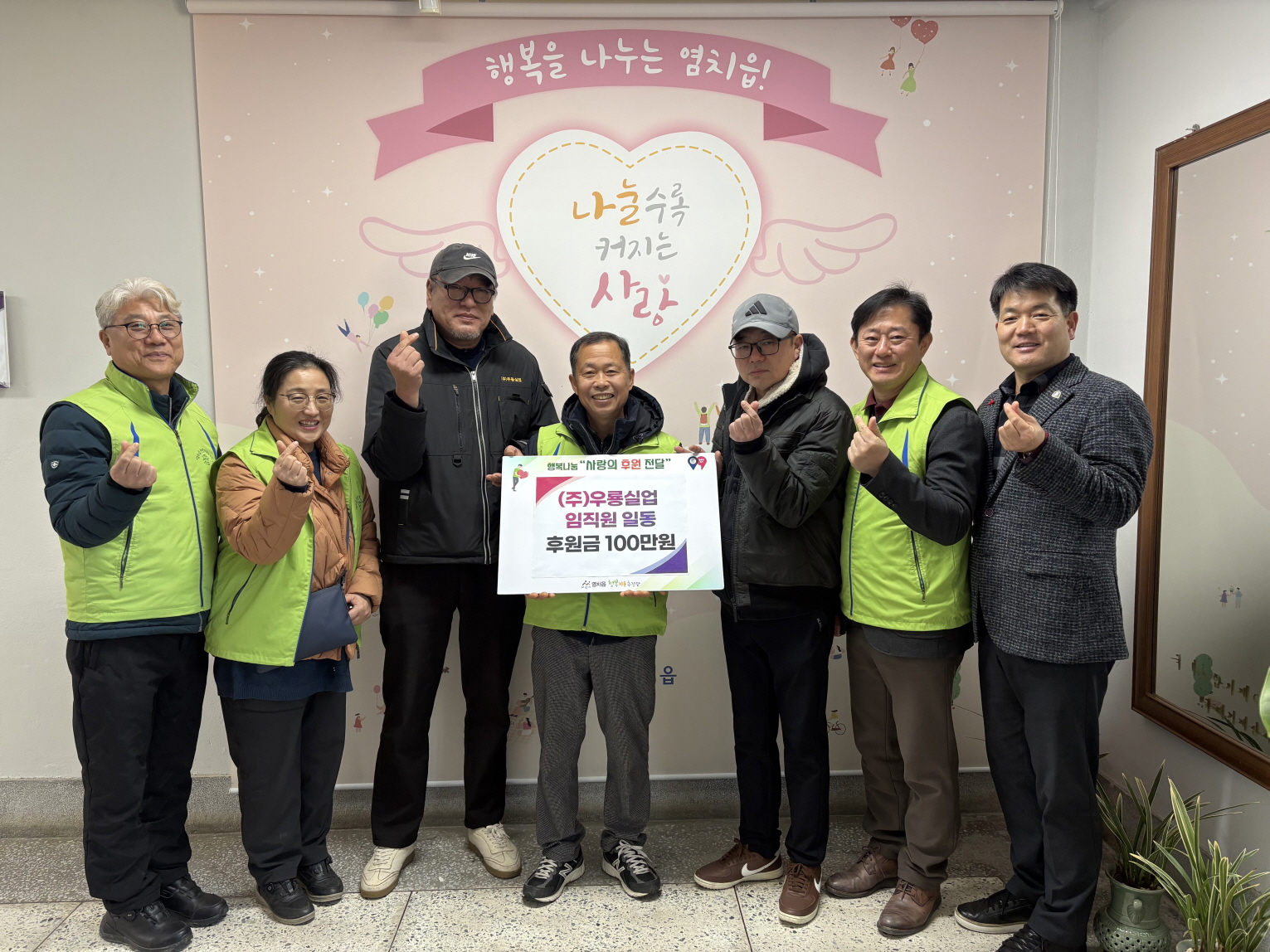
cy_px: 476
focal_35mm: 26
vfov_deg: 53.1
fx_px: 954
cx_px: 635
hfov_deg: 67.3
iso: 80
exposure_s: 1/60
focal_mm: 5.96
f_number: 1.6
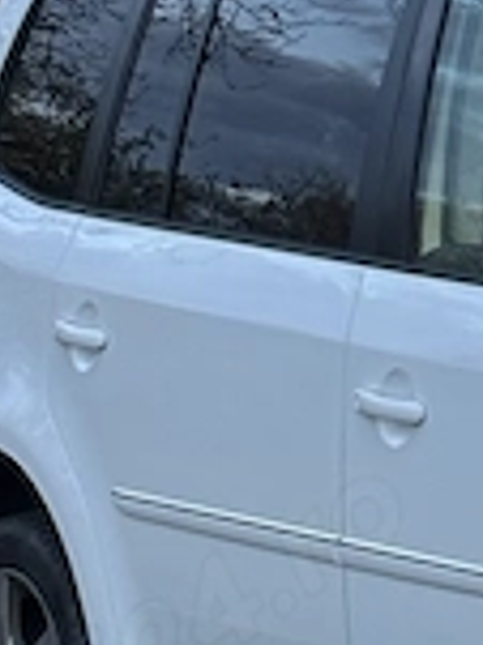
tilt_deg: -0.6
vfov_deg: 7.2
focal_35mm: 275
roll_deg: +0.4
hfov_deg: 5.3
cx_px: 1026
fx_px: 5123
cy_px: 167
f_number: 1.6
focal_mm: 5.96
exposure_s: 1/50
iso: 40
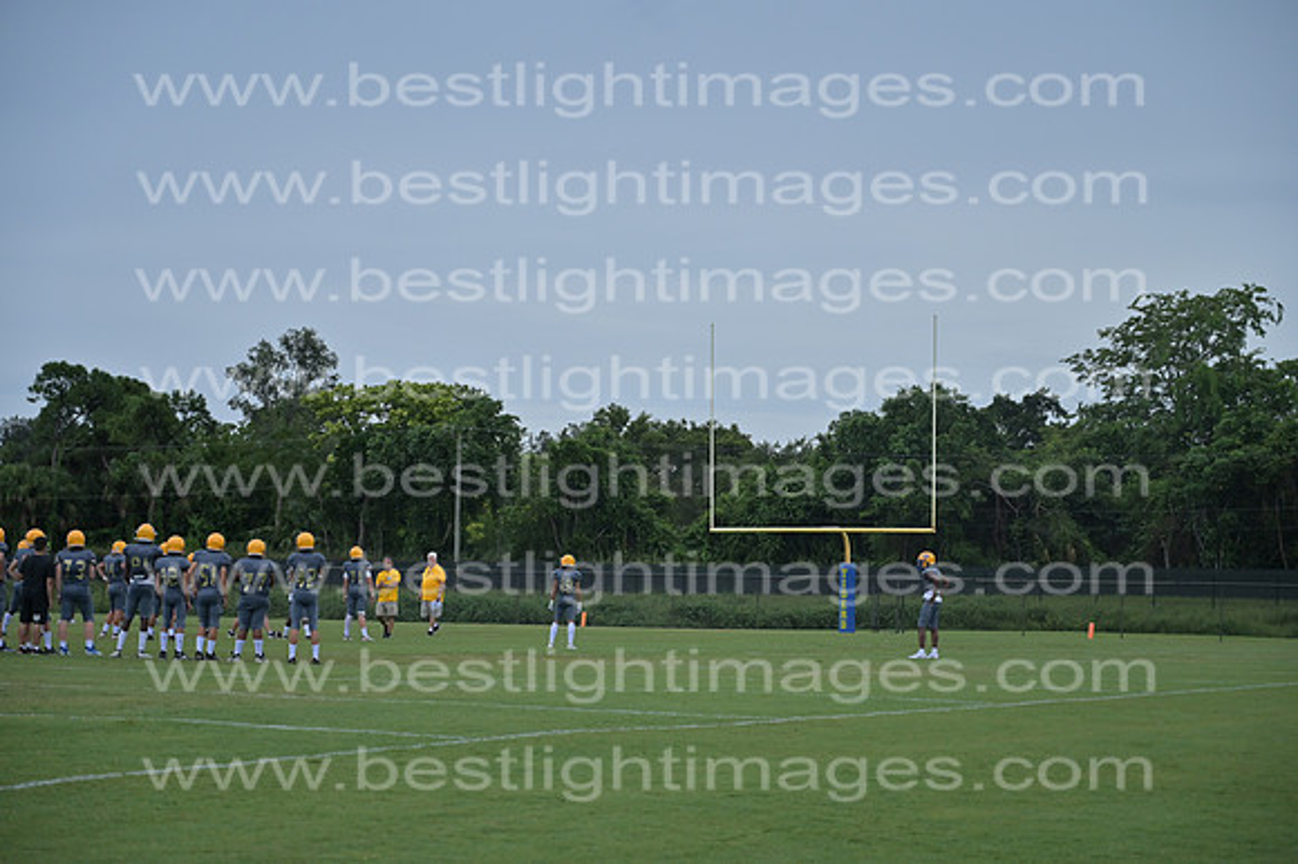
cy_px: 432
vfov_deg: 19.4
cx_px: 649
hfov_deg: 28.9
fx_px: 2522
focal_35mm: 70
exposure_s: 1/1250
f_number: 4
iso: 500
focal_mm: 70
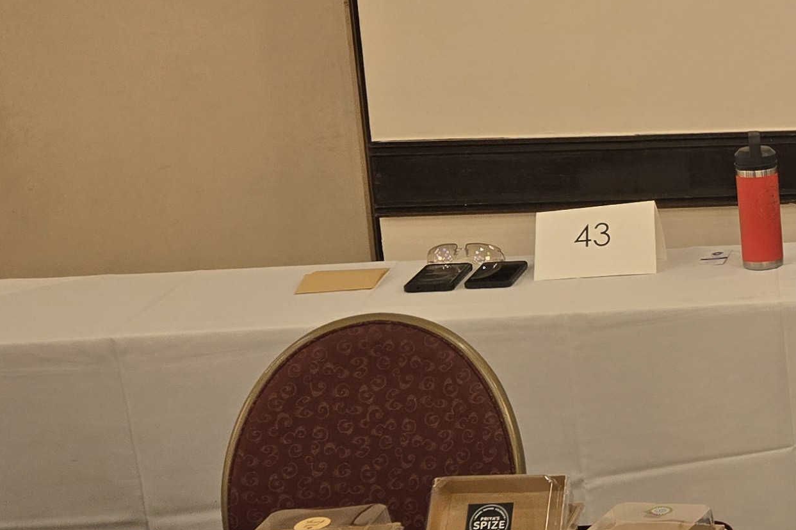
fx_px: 1702
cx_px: 1123
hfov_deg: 22.5
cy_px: 237
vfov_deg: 17.7
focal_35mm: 77
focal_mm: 5.4
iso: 100
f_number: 1.8
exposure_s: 1/120
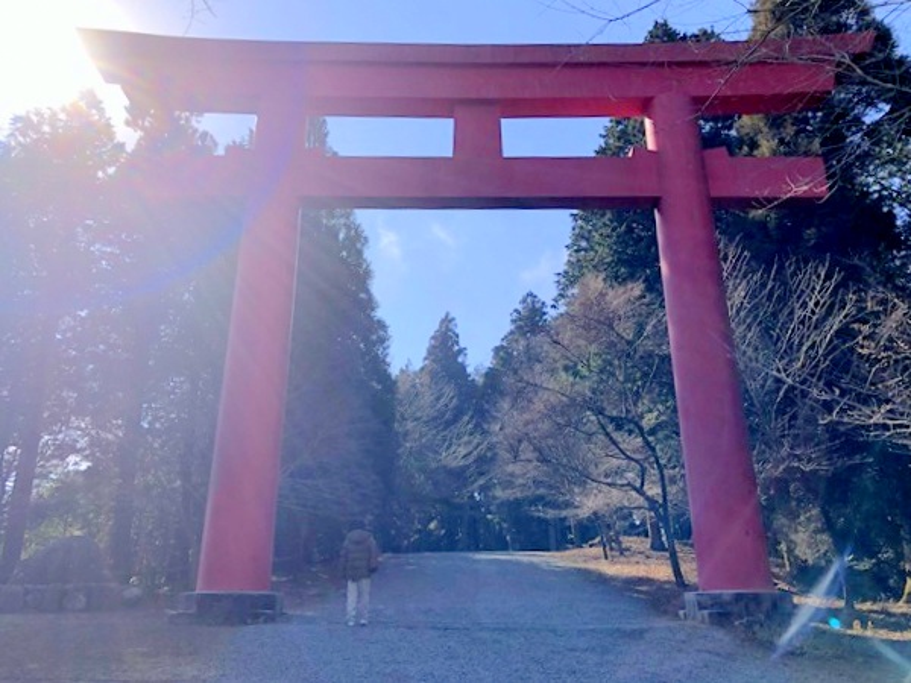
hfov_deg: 63.4
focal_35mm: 28
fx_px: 737
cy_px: 342
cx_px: 456
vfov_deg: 49.7
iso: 20
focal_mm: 3.99
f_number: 1.8
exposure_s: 1/1656
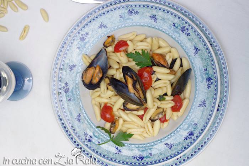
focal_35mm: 64
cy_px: 83
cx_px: 124
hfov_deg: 31.2
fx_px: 446
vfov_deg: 21.1
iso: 200
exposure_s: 1/125
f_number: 6.3
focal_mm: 43
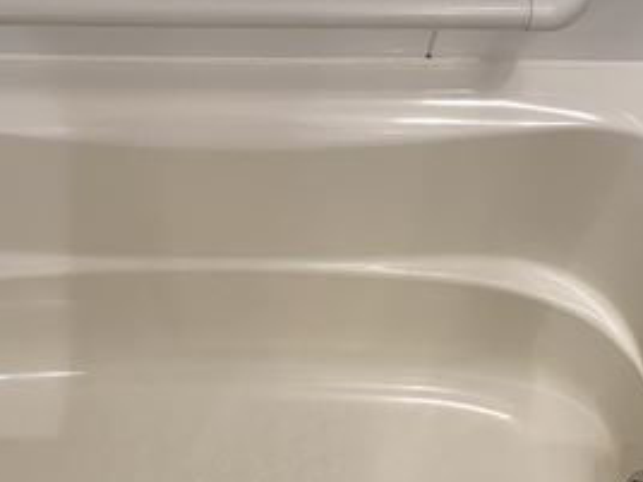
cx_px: 211
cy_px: 434
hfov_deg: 30.9
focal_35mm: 62
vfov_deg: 23.0
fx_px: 1152
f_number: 1.8
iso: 125
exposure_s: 1/50
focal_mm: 4.25
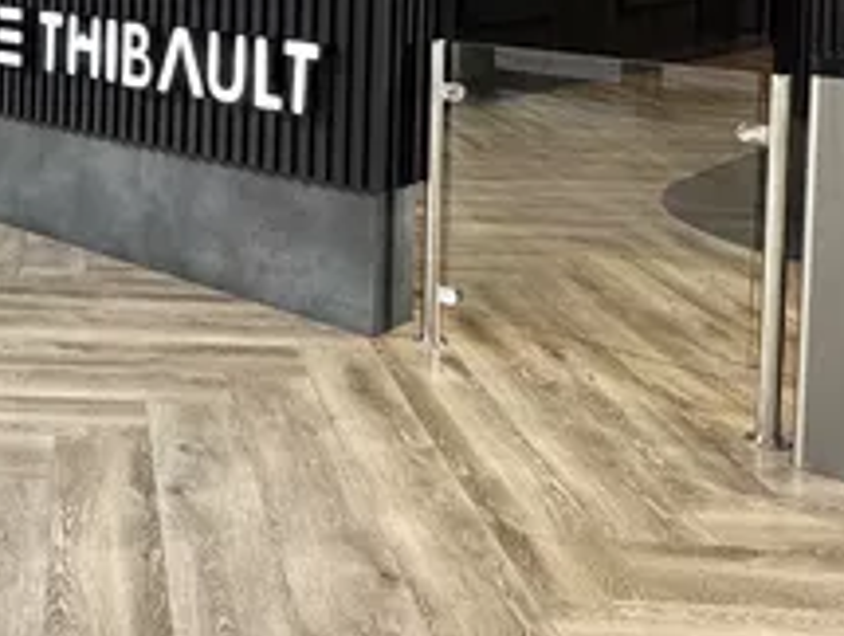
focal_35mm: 52
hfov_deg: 33.5
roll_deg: -1.4
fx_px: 1270
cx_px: -8
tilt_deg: -3.5
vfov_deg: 26.3
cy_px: -35
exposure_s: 1/100
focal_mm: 2.22
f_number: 2.2
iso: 80
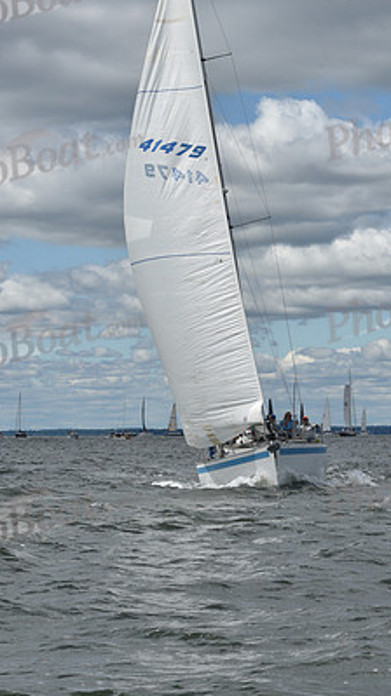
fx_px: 2307
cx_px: 235
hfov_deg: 9.7
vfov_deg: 17.1
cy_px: 232
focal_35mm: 125
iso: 250
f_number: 11
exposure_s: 1/800
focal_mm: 82
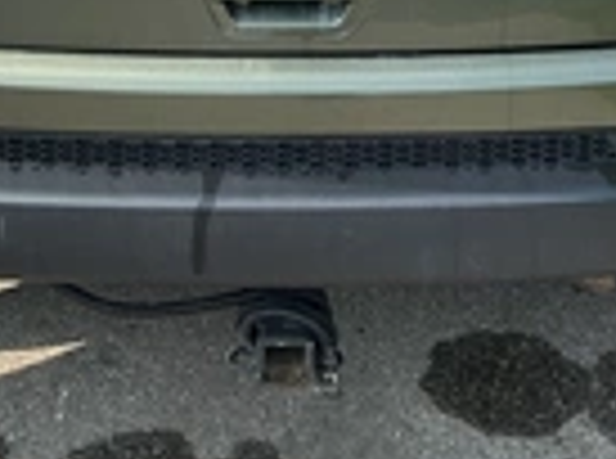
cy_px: -166
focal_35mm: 82
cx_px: 310
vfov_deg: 16.7
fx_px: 1455
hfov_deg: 23.9
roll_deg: +0.3
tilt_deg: -15.5
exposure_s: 1/728
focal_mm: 3
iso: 25
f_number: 1.8
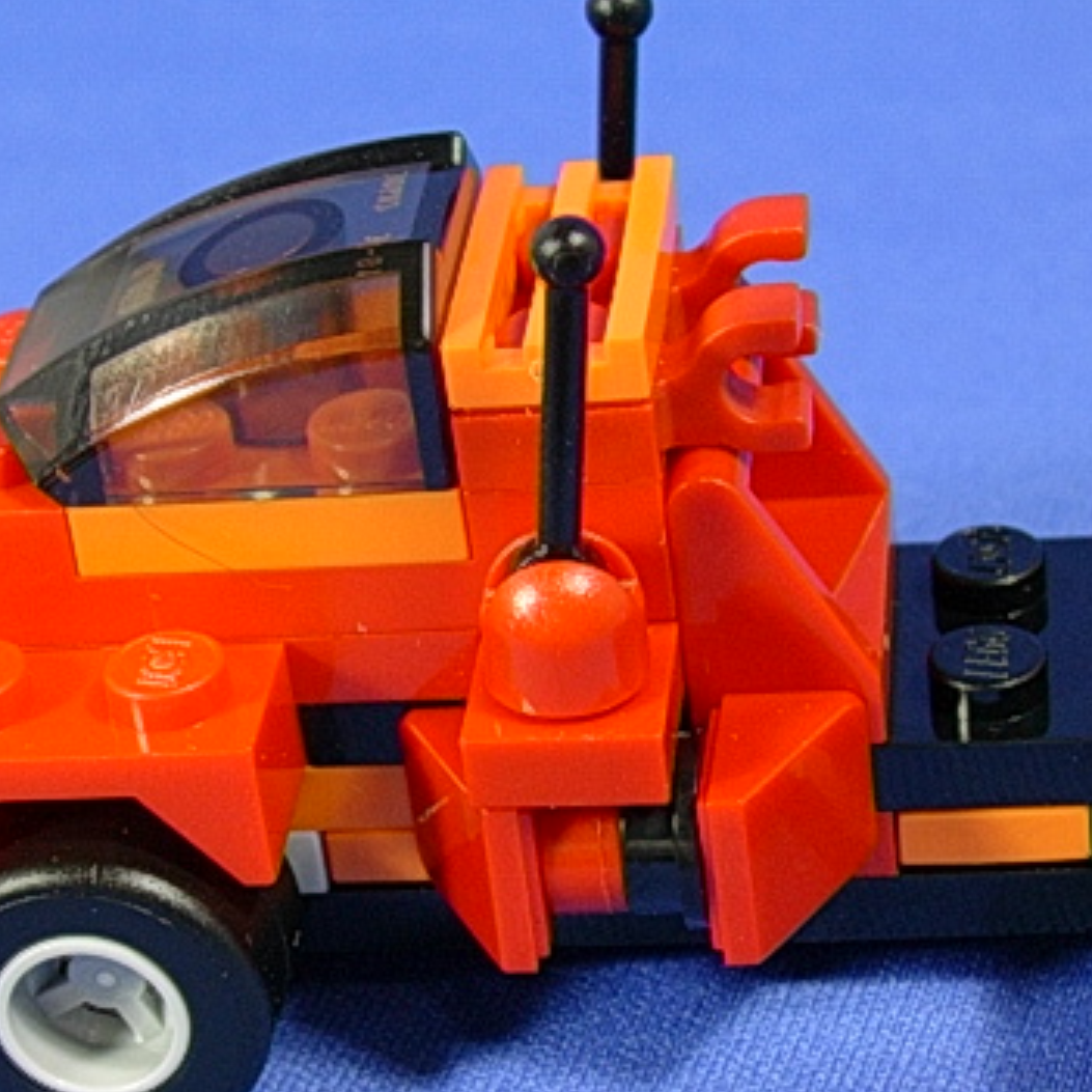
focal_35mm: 108
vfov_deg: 16.1
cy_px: 594
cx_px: 610
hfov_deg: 16.1
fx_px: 3855
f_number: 3.6
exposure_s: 1/4.7
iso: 70
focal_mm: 10.2
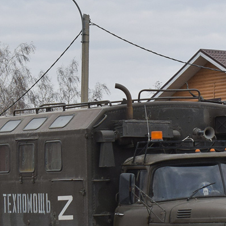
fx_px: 1561
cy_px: 169
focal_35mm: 211
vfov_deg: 8.3
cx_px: 189
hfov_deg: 8.3
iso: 400
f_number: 6.3
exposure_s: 1/800
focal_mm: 55
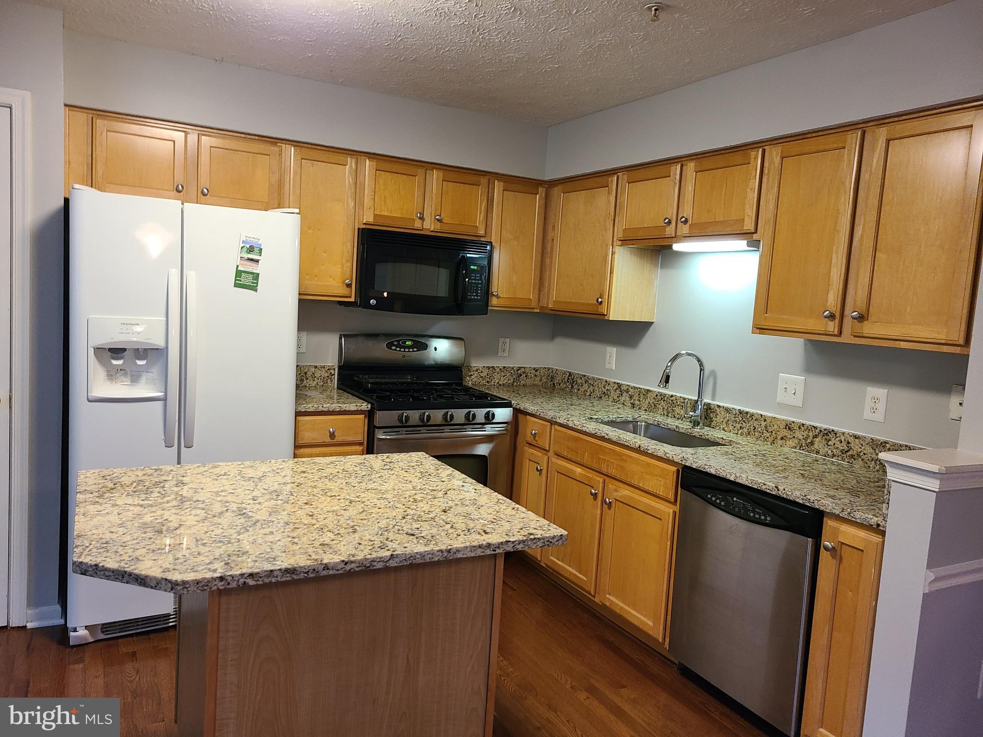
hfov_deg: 67.3
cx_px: 492
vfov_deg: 53.1
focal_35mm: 26
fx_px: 738
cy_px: 368
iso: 250
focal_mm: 5.4
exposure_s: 1/39
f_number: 1.8
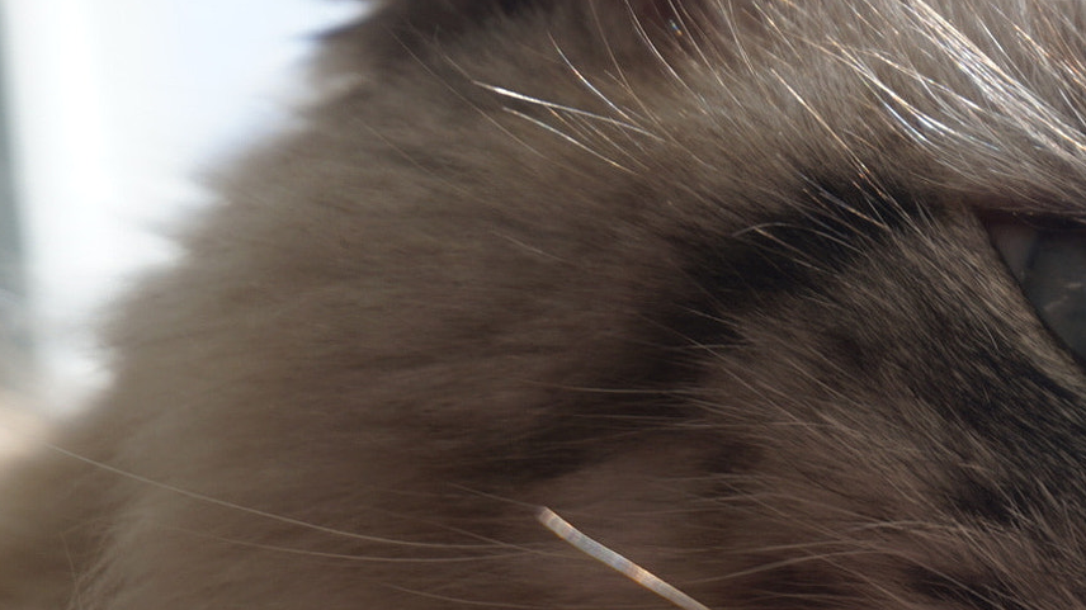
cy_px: 600
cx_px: 1000
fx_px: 4232
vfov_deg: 8.2
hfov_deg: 14.5
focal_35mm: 147
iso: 100
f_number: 5.6
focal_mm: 50
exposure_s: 1/60
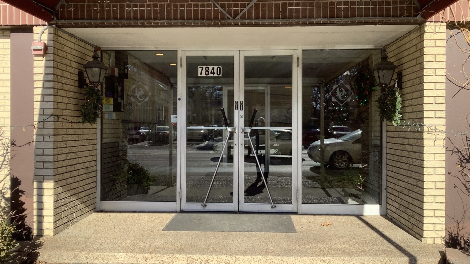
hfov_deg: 58.0
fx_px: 424
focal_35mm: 34
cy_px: 131
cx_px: 235
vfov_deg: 34.7
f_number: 2.4
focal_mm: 3.3
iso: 25
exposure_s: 1/721
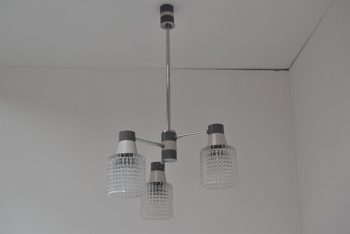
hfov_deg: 41.1
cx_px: 175
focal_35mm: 48
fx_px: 467
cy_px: 117
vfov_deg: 28.1
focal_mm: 32
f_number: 6.3
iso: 1600
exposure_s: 1/160
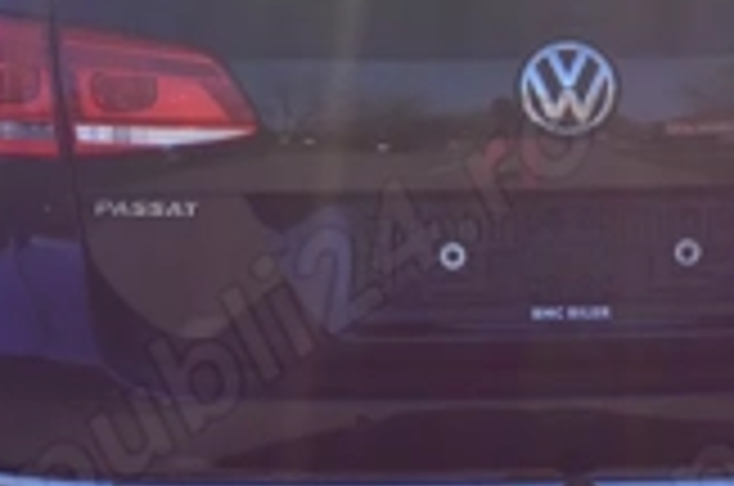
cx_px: 572
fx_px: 2930
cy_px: 238
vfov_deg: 9.5
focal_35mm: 144
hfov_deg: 14.2
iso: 200
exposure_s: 1/125
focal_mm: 26
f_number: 11
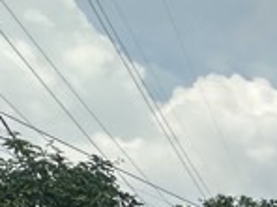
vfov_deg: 13.3
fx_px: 776
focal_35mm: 97
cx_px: 745
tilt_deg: +5.4
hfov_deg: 12.7
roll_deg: -2.8
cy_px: 403
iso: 50
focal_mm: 2.22
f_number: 2.2
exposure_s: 1/2174
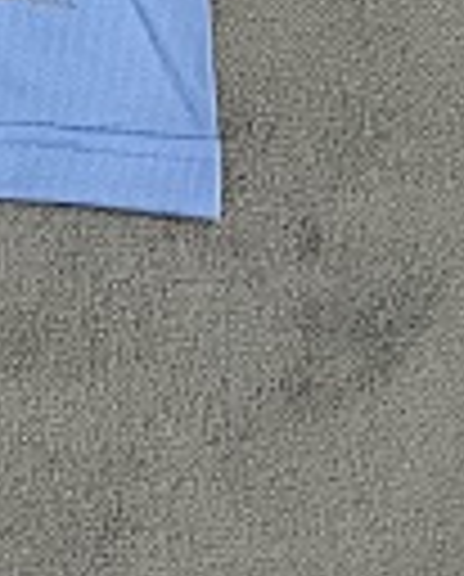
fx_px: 2703
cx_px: -640
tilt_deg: -81.0
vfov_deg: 9.6
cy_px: -1125
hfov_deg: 8.9
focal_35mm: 158
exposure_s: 1/73
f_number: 1.5
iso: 125
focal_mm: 5.7
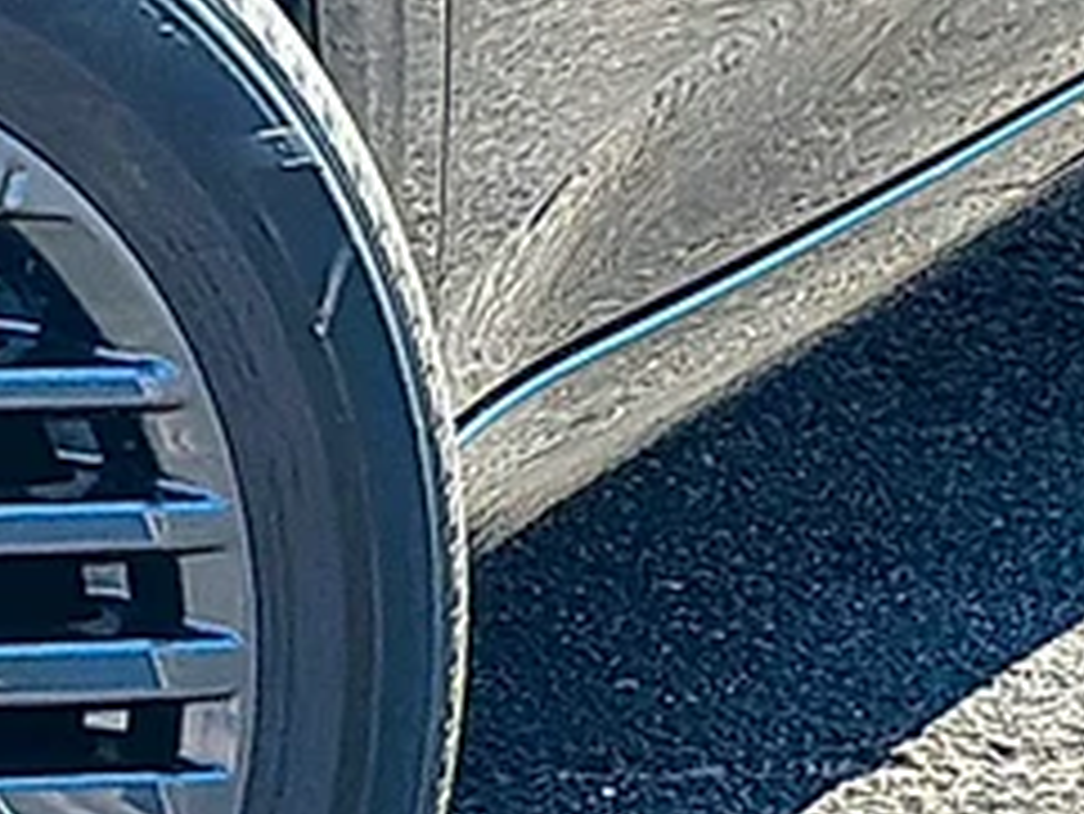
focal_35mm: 253
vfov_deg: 5.9
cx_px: 418
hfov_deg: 7.8
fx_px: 7927
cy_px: 848
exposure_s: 1/2315
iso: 100
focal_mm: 6.86
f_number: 1.78
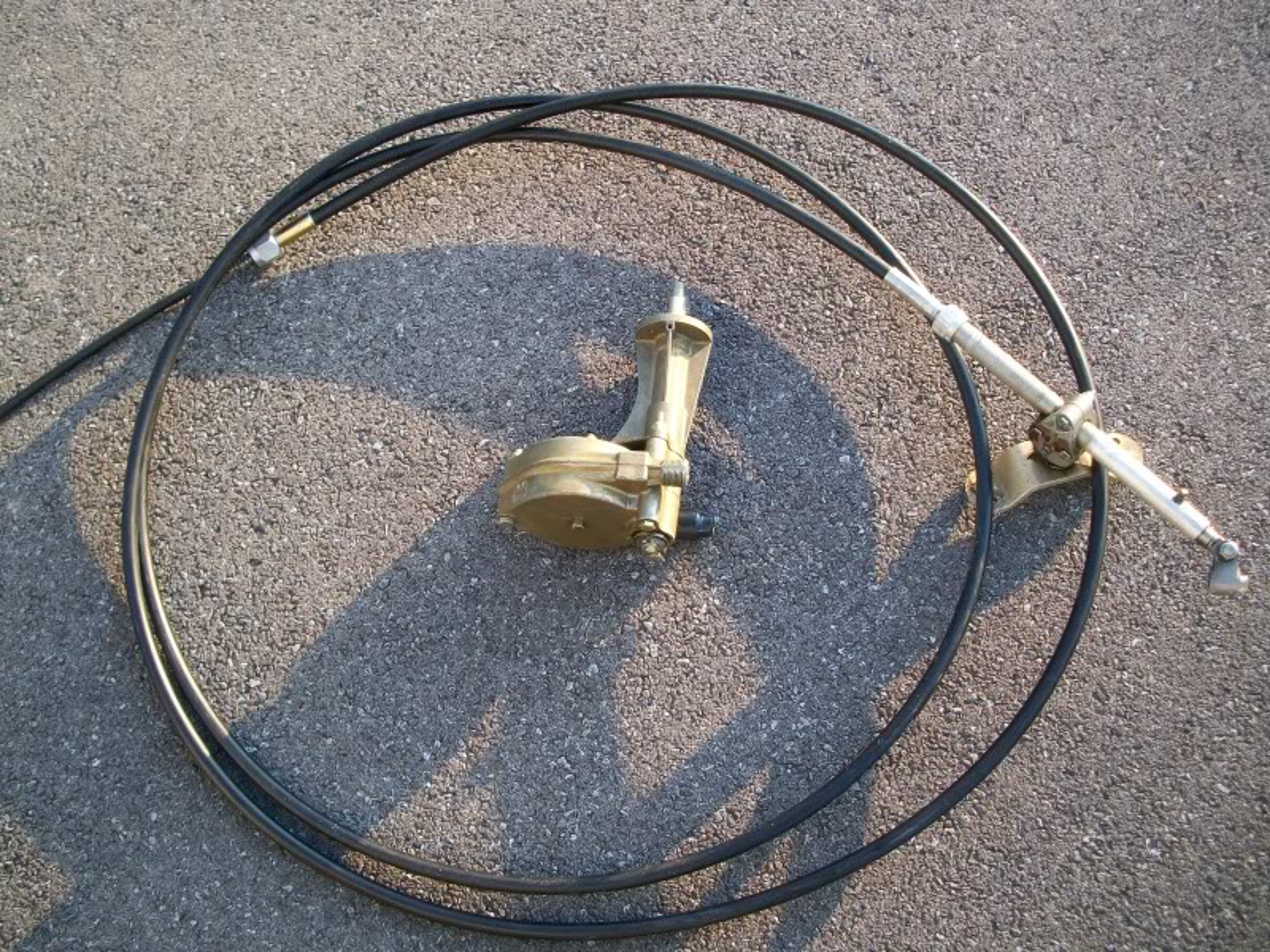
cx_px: 635
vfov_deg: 40.7
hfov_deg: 52.6
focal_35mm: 35
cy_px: 476
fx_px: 1284
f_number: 3.1
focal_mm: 6.3
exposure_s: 1/80
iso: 80
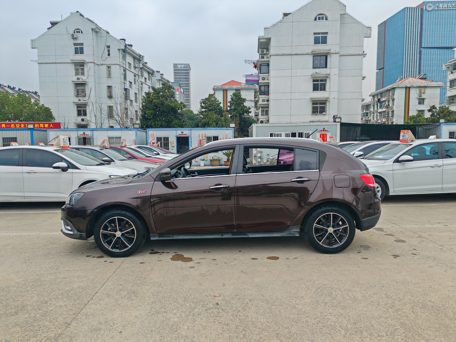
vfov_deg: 51.4
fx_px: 356
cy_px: 171
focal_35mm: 27
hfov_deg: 65.3
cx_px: 228
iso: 100
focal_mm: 6.12
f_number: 1.9
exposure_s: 1/100
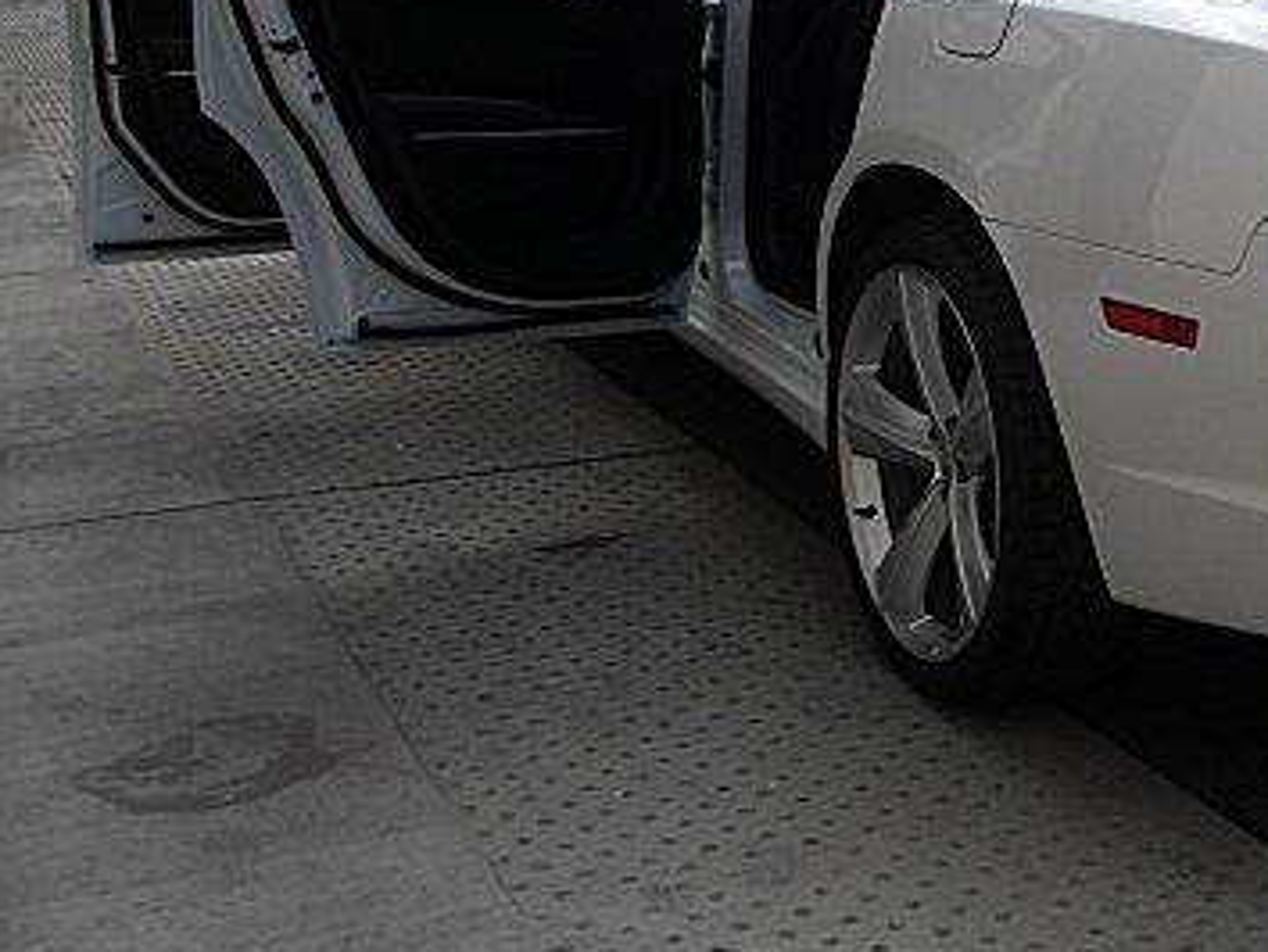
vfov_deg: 22.5
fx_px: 2383
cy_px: 326
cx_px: 1143
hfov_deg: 28.6
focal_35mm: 65
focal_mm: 6.3
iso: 50
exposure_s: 1/640
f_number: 2.8
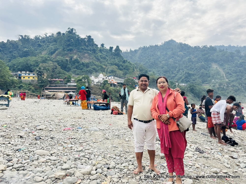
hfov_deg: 71.6
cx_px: 123
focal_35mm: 24
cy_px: 92
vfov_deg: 56.8
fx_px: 171
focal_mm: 6.86
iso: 80
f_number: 1.78
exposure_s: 1/2203
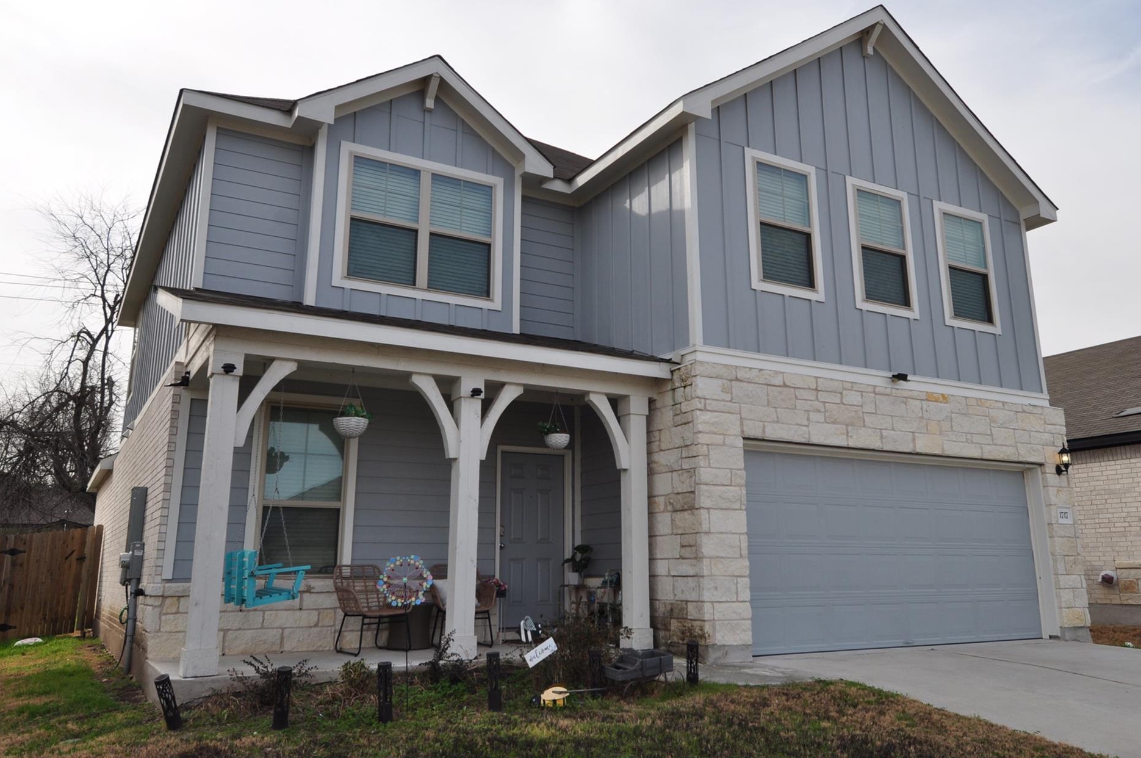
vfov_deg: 55.0
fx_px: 728
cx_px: 567
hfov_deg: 76.2
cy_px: 363
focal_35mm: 23
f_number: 10
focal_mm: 14
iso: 200
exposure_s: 1/250
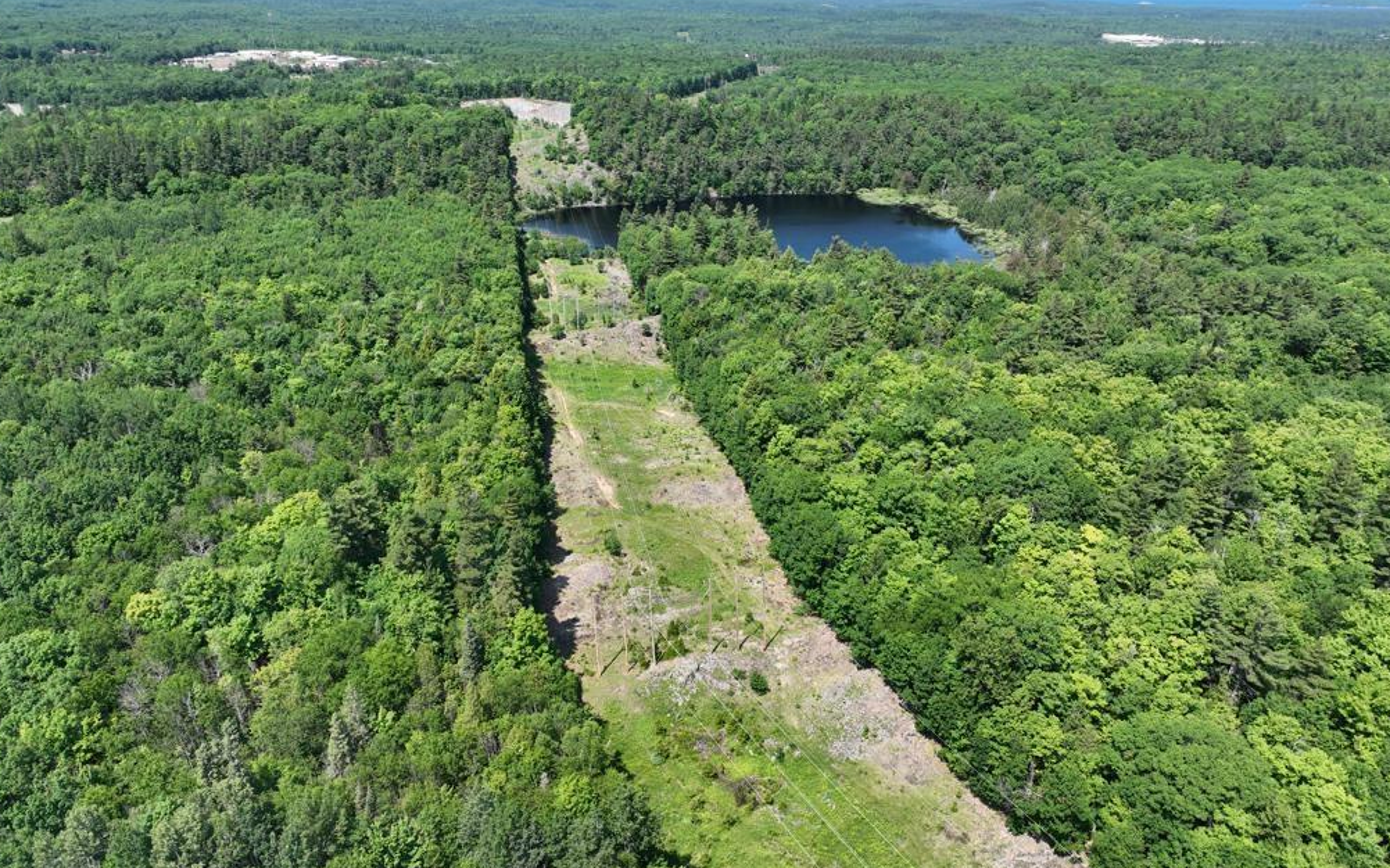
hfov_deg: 70.4
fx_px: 985
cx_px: 689
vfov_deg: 47.6
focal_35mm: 26
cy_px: 453
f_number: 2.8
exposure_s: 1/1000
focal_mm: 12.29
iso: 100
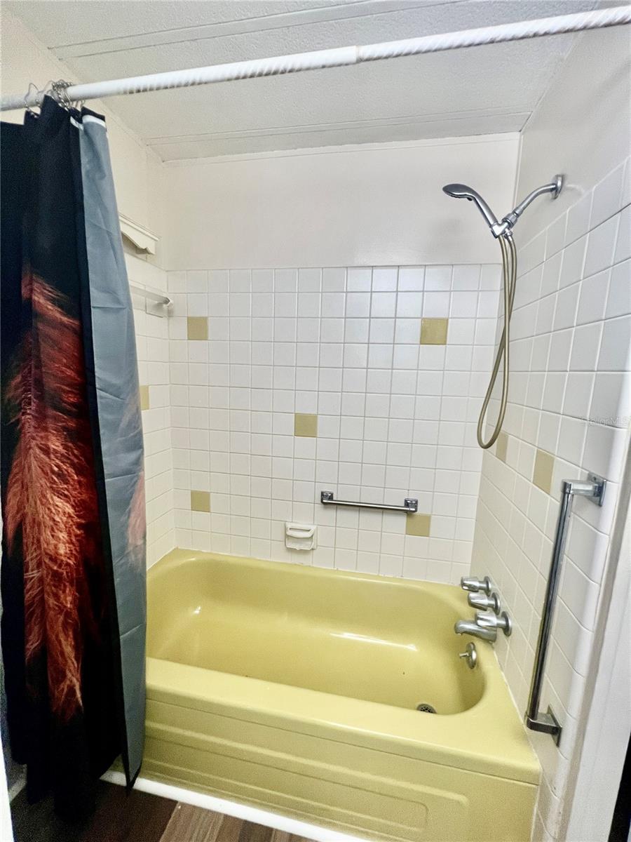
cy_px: 421
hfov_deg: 89.9
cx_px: 316
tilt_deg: -8.4
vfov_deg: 106.2
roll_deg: -3.9
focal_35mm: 13
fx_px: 316
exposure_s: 1/99
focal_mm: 1.57
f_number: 1.8
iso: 200
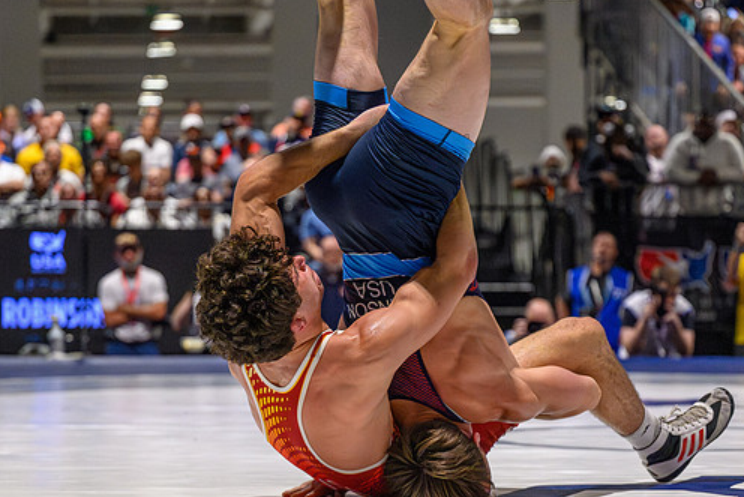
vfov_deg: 10.9
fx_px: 2605
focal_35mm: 126
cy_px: 400
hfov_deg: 16.2
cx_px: 437
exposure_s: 1/800
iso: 8000
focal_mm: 72
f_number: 2.8
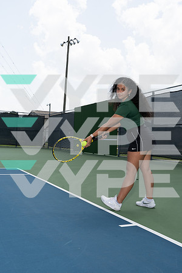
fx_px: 296
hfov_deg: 34.2
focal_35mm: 39
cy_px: 136
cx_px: 91
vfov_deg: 49.6
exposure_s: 1/250
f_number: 10
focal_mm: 39
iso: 160
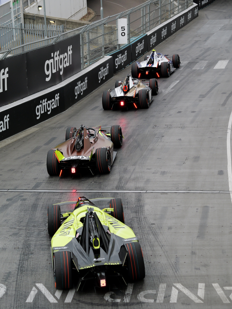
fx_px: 715
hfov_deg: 18.4
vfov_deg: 24.4
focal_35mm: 80
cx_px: 116
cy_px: 154
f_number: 4
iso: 200
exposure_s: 1/800
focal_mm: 40
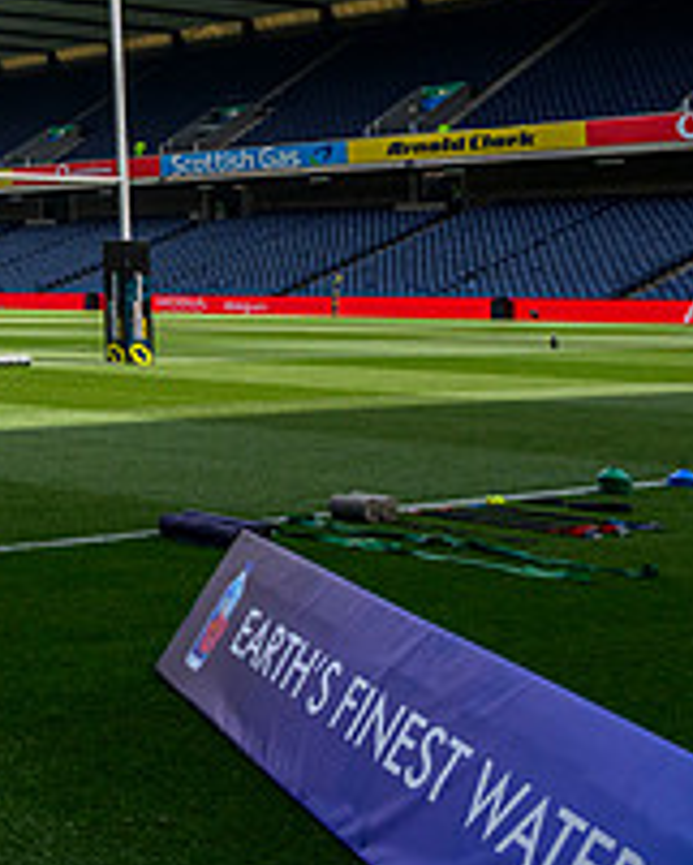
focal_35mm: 65
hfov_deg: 18.9
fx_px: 1665
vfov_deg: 28.4
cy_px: 157
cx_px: -504
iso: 500
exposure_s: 1/1250
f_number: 8
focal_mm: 24
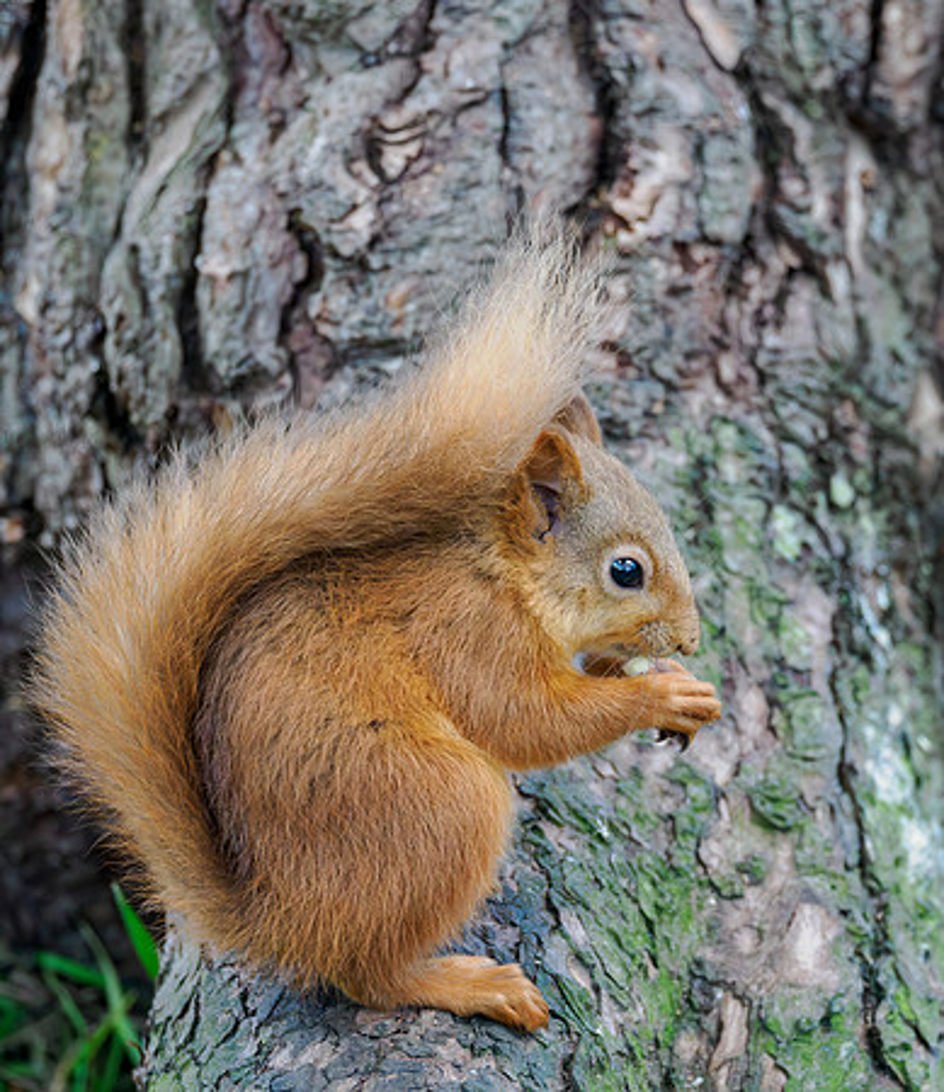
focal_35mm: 814
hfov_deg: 2.0
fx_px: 27147
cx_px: 591
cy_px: 553
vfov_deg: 2.3
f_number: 4
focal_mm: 300
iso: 8000
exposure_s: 1/800
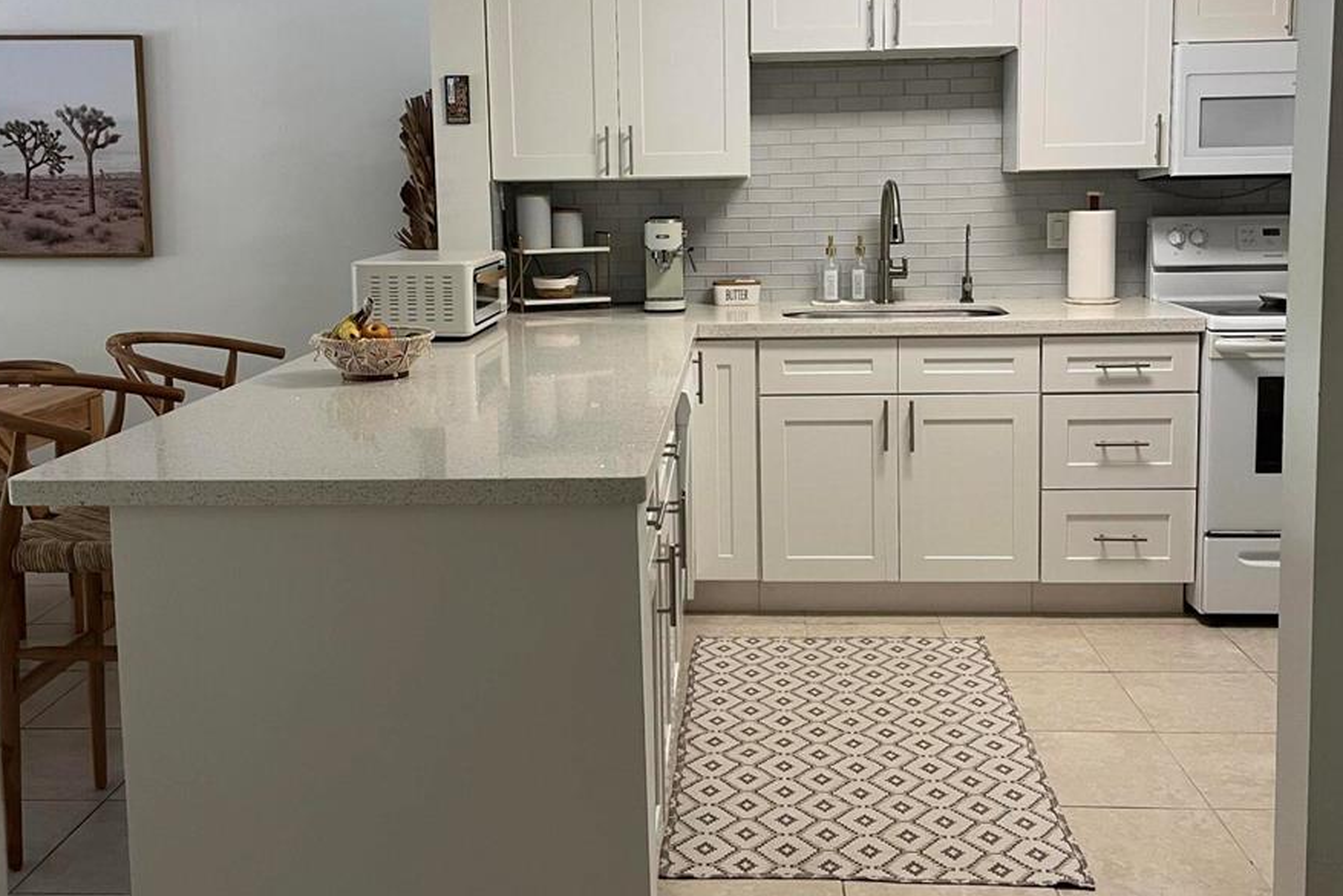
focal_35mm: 37
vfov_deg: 35.7
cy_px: 322
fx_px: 1380
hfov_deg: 51.9
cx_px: 672
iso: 80
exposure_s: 1/60
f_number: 1.6
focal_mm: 5.1
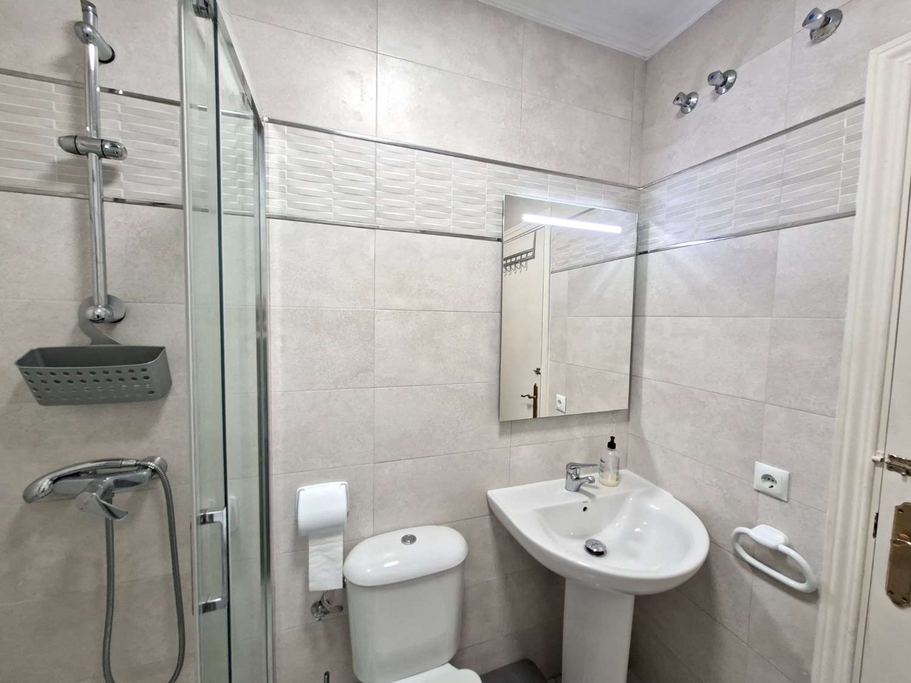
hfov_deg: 106.2
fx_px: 342
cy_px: 342
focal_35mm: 13
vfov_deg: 89.9
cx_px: 456
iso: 160
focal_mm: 1.74
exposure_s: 1/50
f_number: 2.2
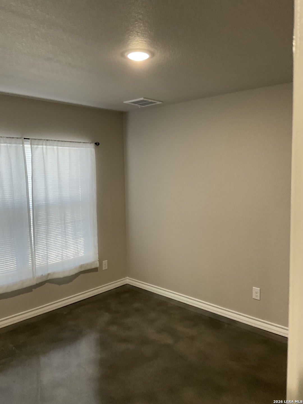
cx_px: 152
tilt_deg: -5.3
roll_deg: +0.0
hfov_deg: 48.2
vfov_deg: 61.7
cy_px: 202
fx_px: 338
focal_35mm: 29
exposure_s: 1/60
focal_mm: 3
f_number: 1.8
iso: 125
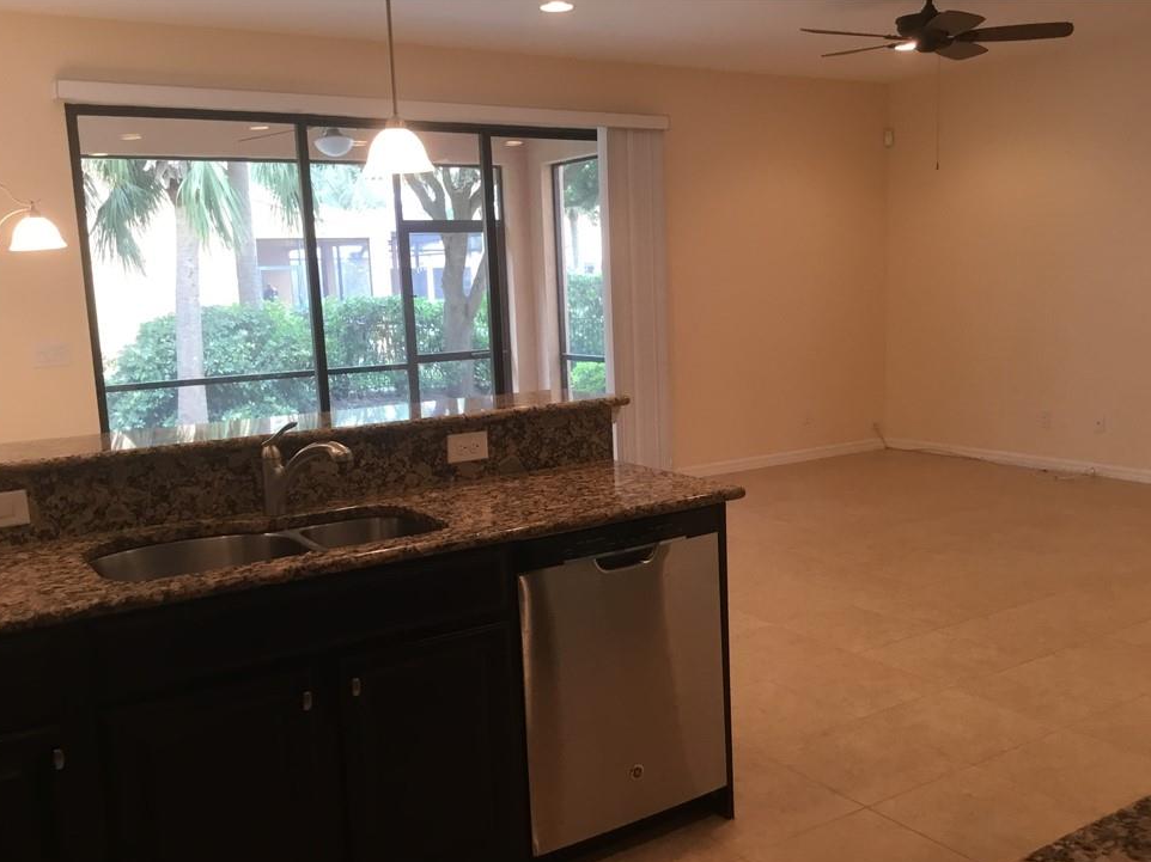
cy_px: 457
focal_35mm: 33
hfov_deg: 55.4
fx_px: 1097
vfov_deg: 42.9
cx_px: 596
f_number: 2.4
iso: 64
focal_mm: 3.3
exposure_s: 1/30
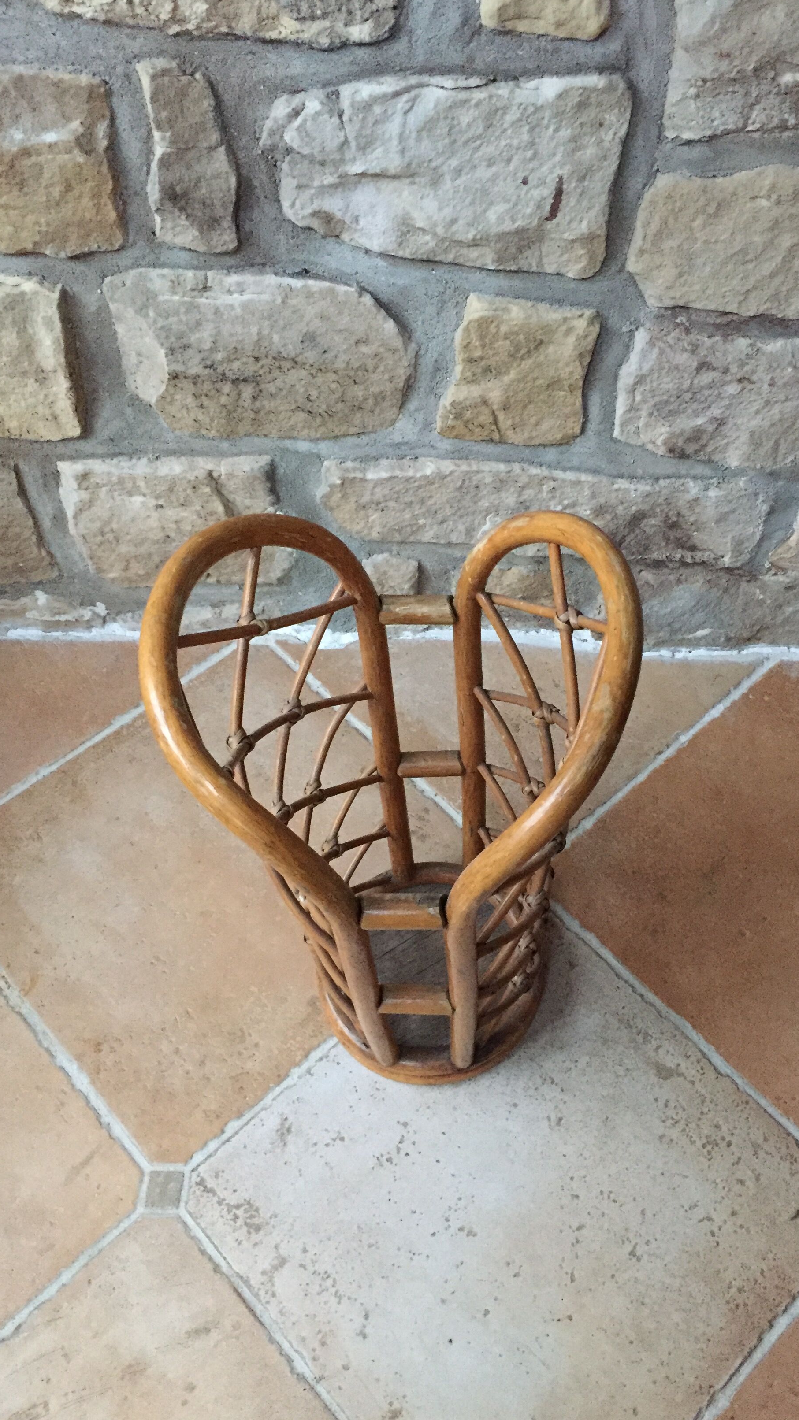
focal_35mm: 32
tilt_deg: -56.5
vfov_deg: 61.0
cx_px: 488
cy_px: 709
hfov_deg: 36.5
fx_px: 1205
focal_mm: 4.15
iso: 400
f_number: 2.2
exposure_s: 1/17
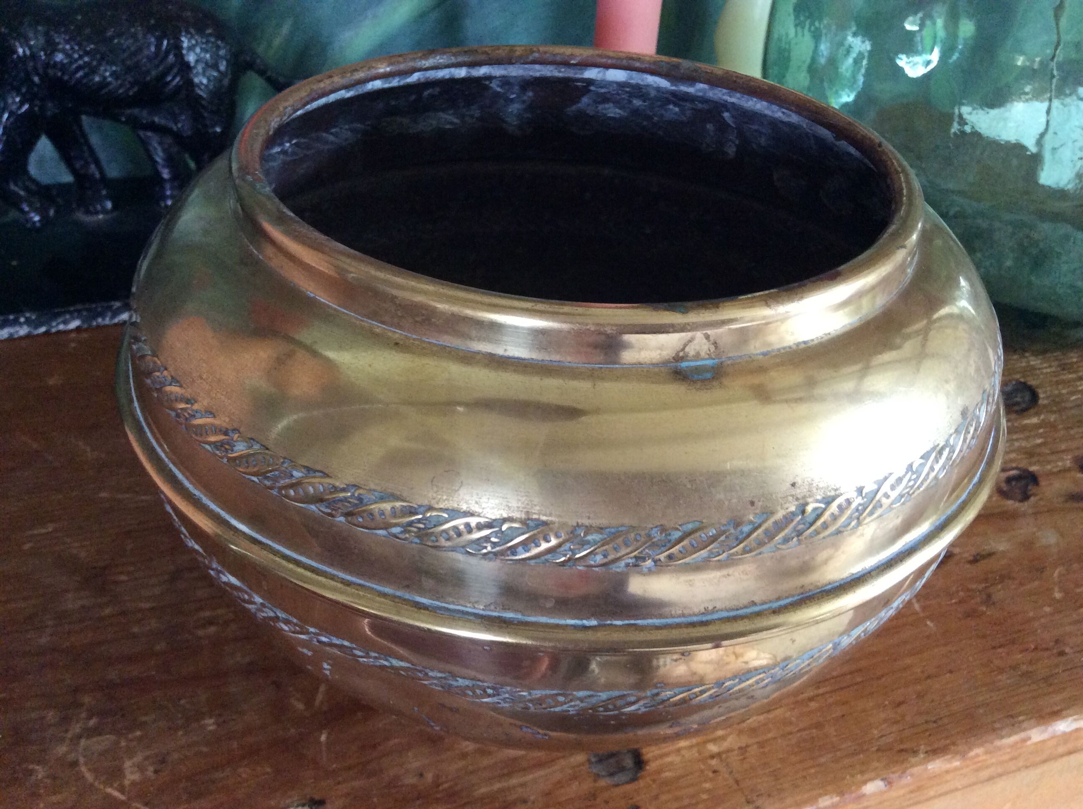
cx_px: 542
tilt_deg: -37.3
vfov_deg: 44.1
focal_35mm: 32
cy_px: 404
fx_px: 1000
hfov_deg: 56.9
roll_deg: -2.9
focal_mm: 3.3
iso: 250
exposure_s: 1/25
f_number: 2.4
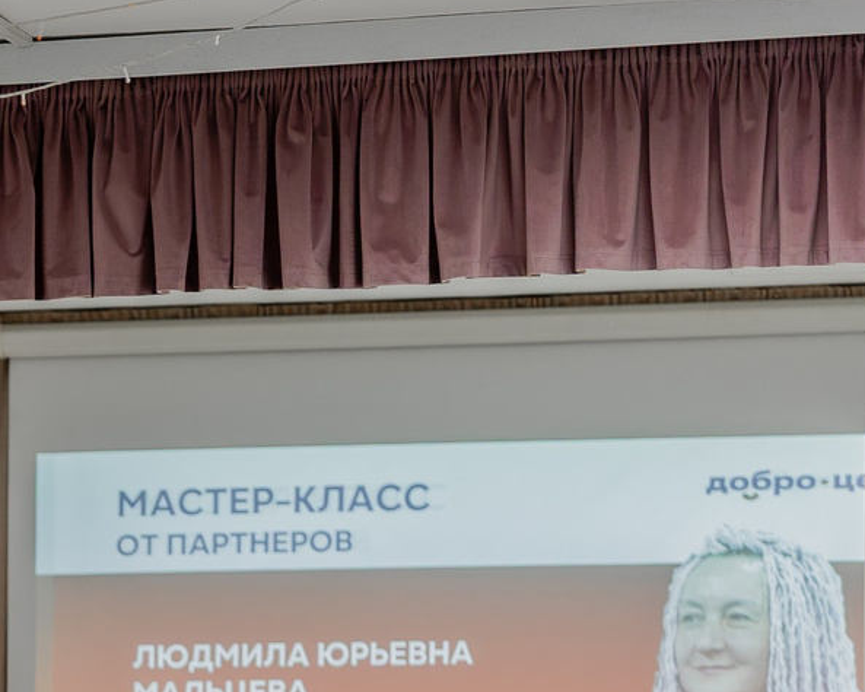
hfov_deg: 8.4
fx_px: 5707
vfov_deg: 6.8
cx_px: -595
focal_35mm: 223
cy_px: 1217
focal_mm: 55
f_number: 2.8
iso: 1000
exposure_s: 1/160
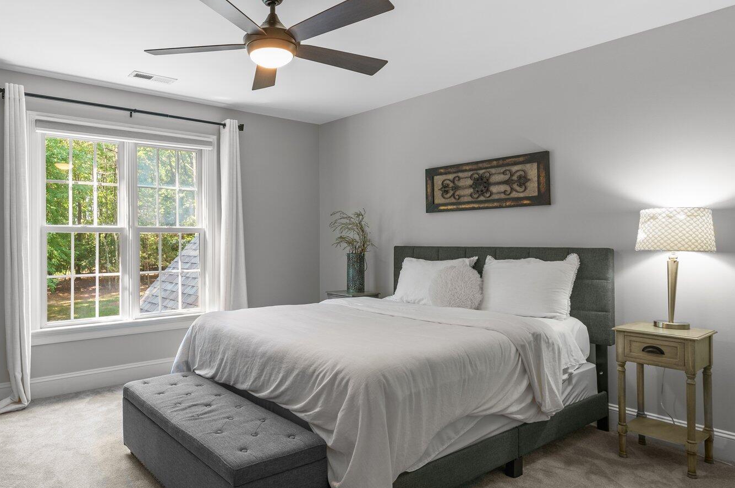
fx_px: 469
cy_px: 225
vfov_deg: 54.9
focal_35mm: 23
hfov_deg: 74.2
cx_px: 256
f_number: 6.3
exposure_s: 1/6
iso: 400
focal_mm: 15
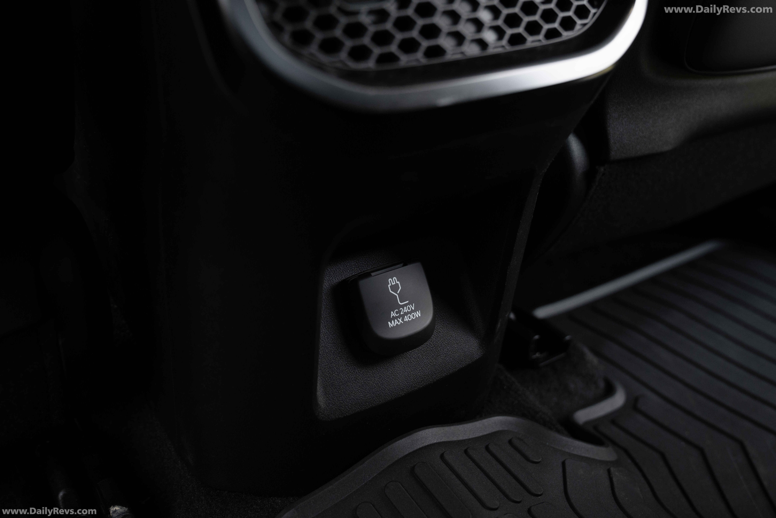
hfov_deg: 53.1
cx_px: 388
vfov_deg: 36.9
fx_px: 776
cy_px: 259
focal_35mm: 36
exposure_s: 1/400
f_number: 3.5
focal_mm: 36
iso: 800
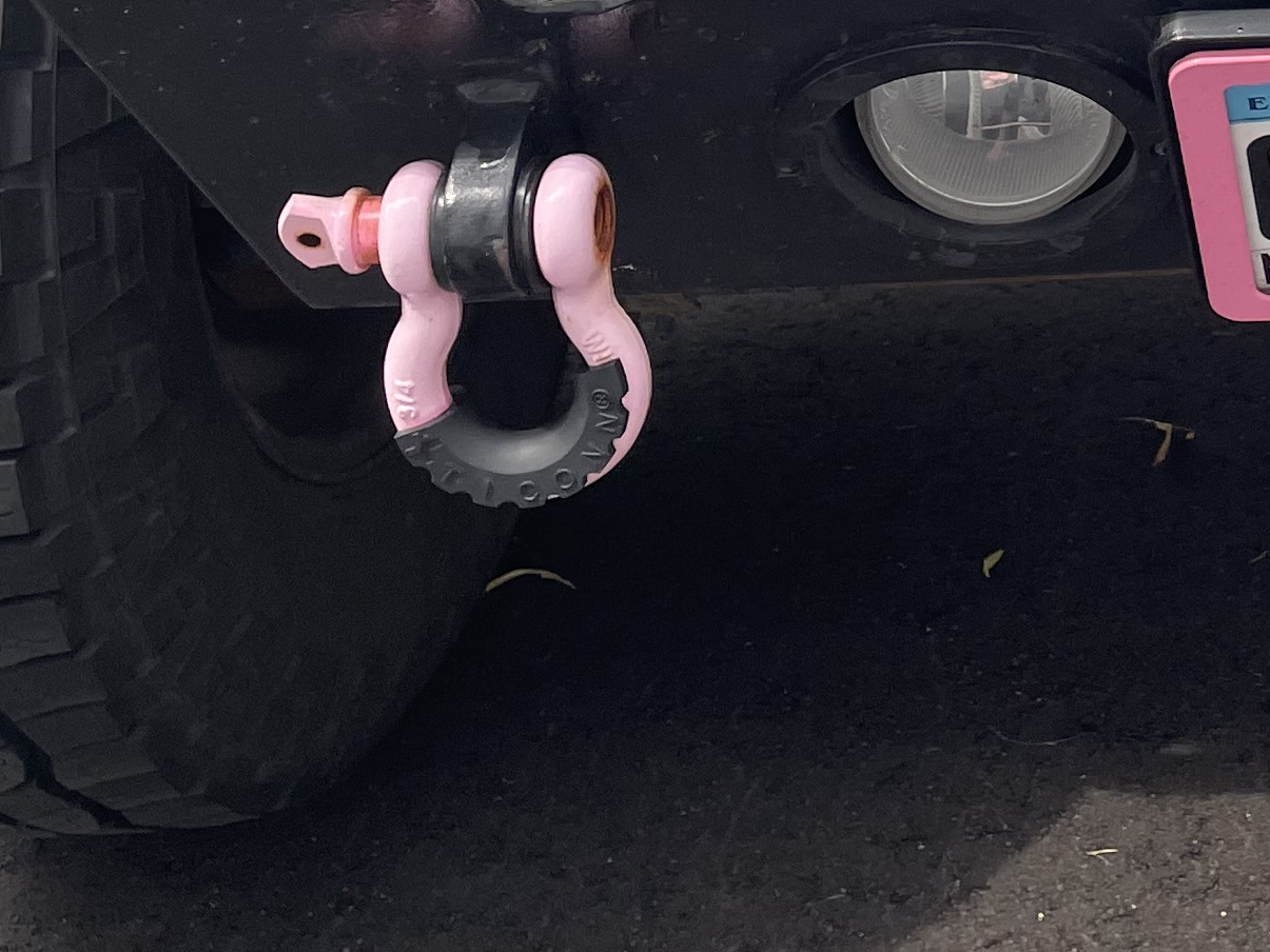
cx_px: 1515
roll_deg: +2.0
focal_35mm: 87
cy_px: -412
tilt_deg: -23.5
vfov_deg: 15.8
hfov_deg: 21.0
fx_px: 3192
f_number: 1.6
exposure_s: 1/587
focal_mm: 4.2
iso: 32
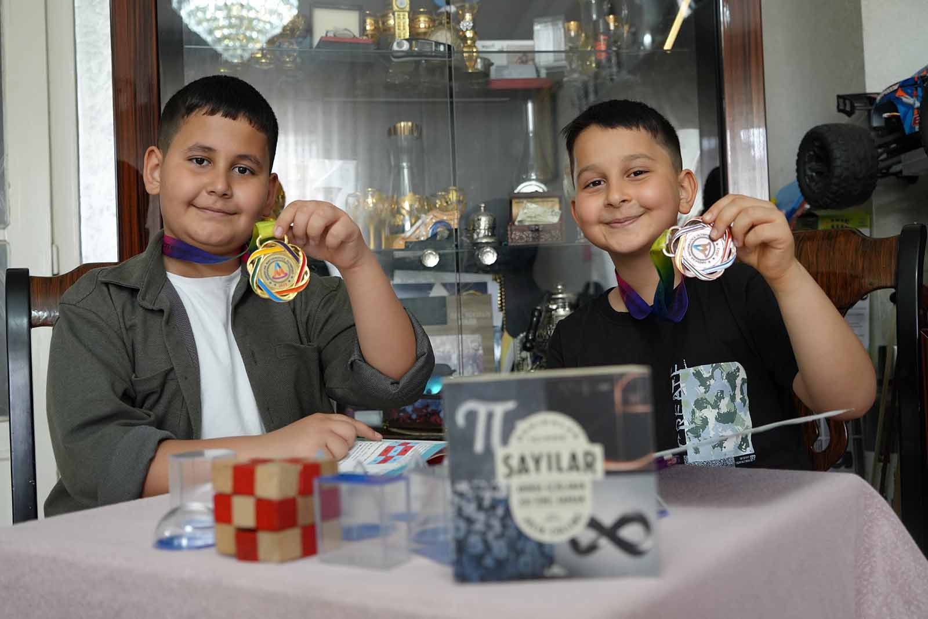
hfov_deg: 49.5
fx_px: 1005
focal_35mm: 39
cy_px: 310
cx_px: 464
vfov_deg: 34.2
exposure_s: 1/160
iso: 2000
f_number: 4
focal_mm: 39
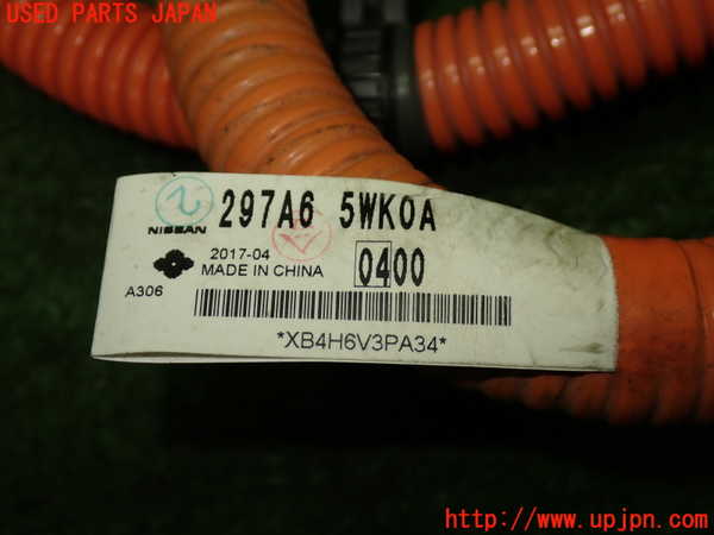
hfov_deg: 35.5
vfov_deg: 27.0
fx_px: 1114
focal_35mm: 54
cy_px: 268
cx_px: 357
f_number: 3.3
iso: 200
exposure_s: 1/100
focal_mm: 9.65
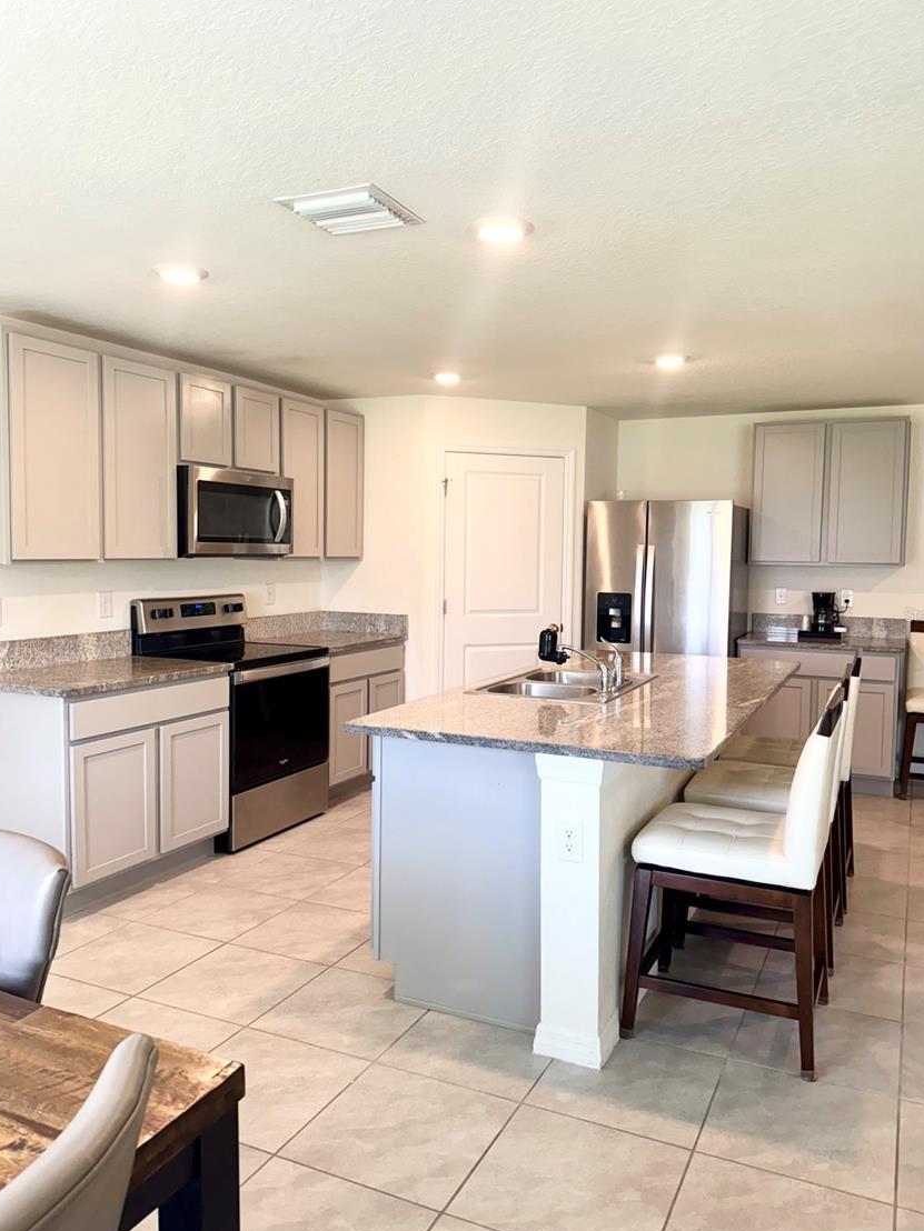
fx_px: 925
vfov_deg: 67.3
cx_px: 483
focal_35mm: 26
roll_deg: +0.2
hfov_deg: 53.0
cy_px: 614
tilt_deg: -3.5
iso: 125
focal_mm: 6.76
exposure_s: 1/120
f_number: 1.78
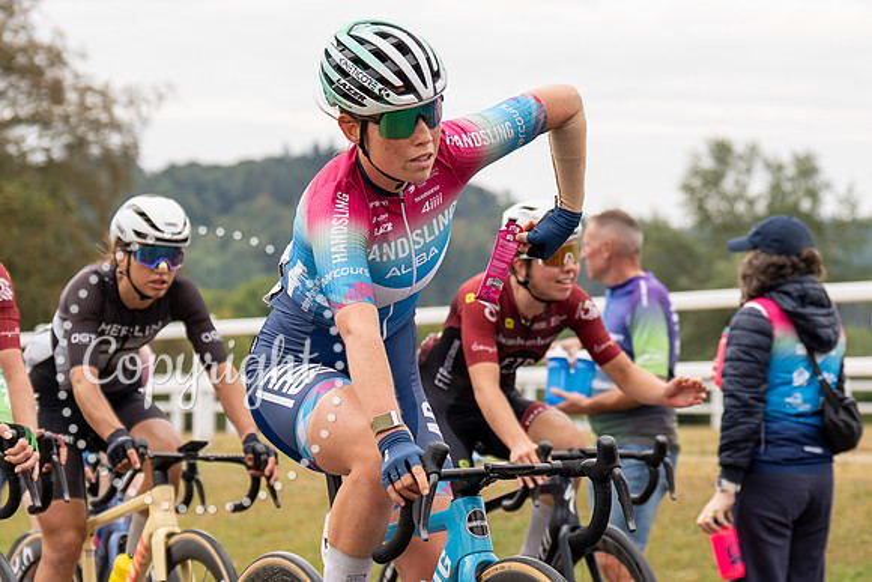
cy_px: 160
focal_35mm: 158
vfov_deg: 8.7
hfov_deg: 13.0
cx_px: 451
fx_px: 3826
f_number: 3.5
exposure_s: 1/1000
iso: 250
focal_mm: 70
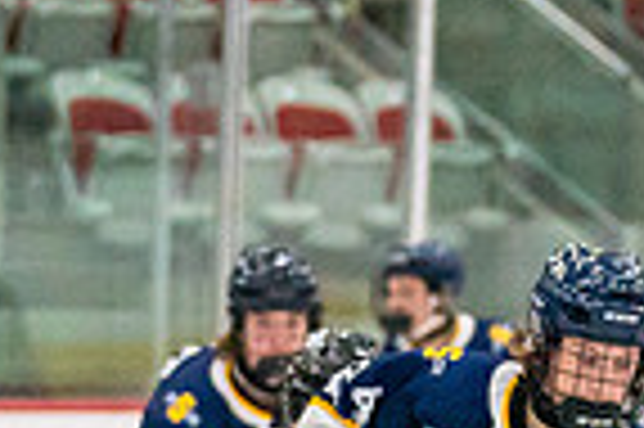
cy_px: 977
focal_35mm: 699
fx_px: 12490
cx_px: 267
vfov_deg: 2.0
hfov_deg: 3.0
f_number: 2.8
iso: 4000
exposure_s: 1/1600
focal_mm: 115
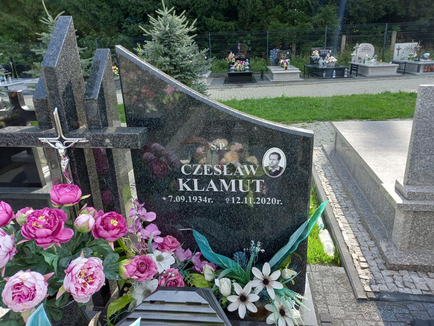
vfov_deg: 54.9
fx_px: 313
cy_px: 163
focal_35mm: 25
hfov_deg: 69.4
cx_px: 217
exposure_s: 1/184
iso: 25
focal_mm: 4.6
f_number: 2
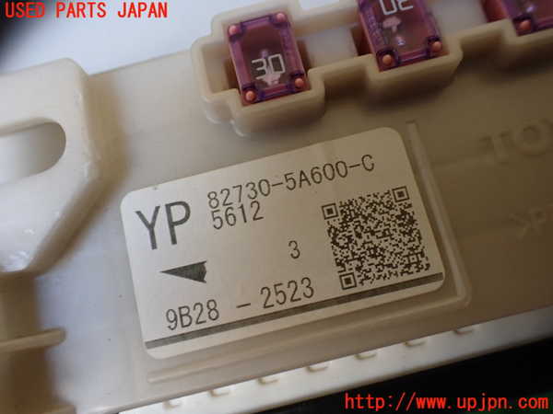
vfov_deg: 46.8
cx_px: 276
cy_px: 207
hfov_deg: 60.0
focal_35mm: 30
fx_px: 479
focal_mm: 5.4
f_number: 2.3
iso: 250
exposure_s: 1/125
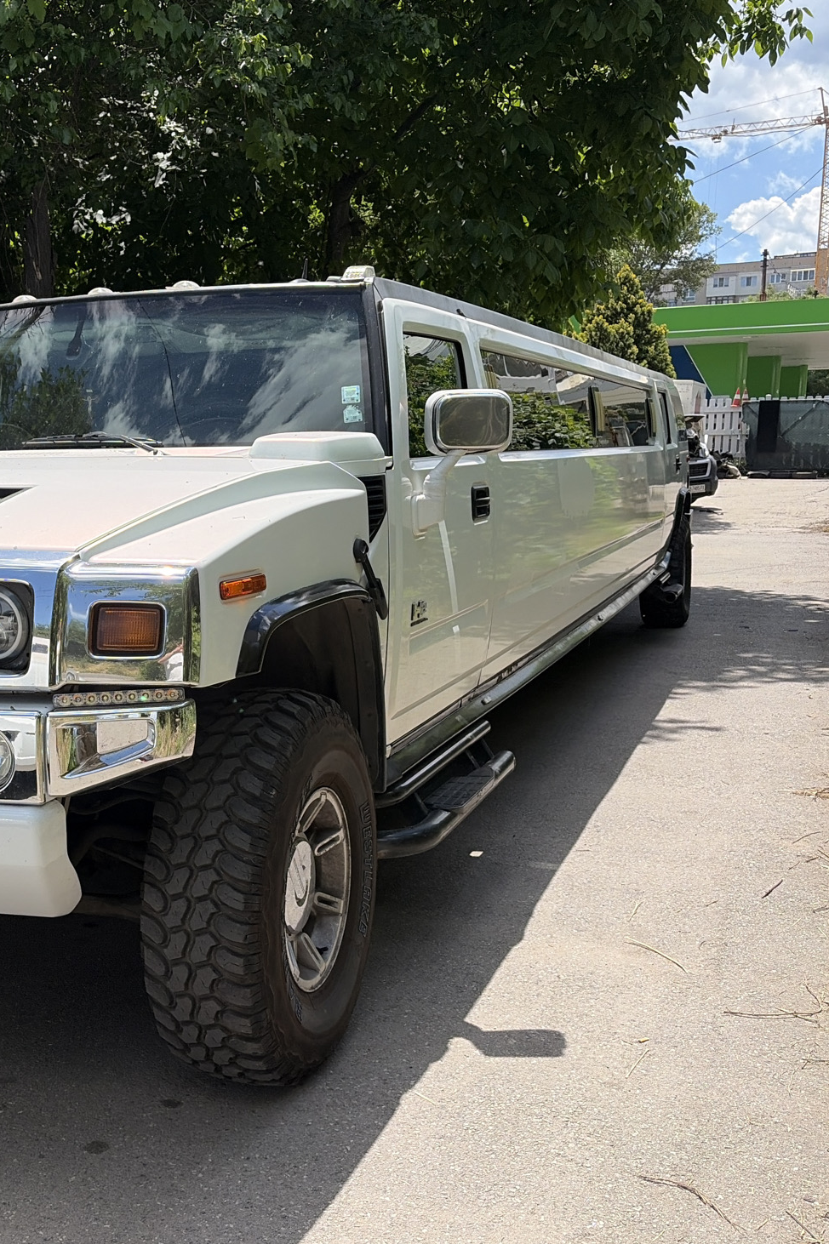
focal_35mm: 37
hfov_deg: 34.8
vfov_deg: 51.9
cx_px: 167
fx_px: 1279
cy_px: 631
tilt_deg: -6.9
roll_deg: +0.9
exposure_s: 1/3279
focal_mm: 5.96
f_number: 1.6
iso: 50
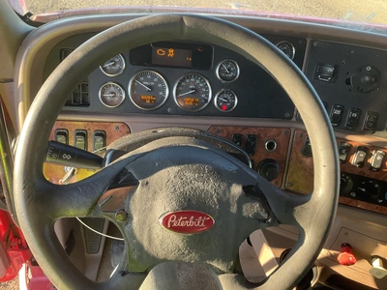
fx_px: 324
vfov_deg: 48.2
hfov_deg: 61.7
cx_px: 194
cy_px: 145
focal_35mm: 29
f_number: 1.8
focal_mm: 3
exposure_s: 1/102
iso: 64
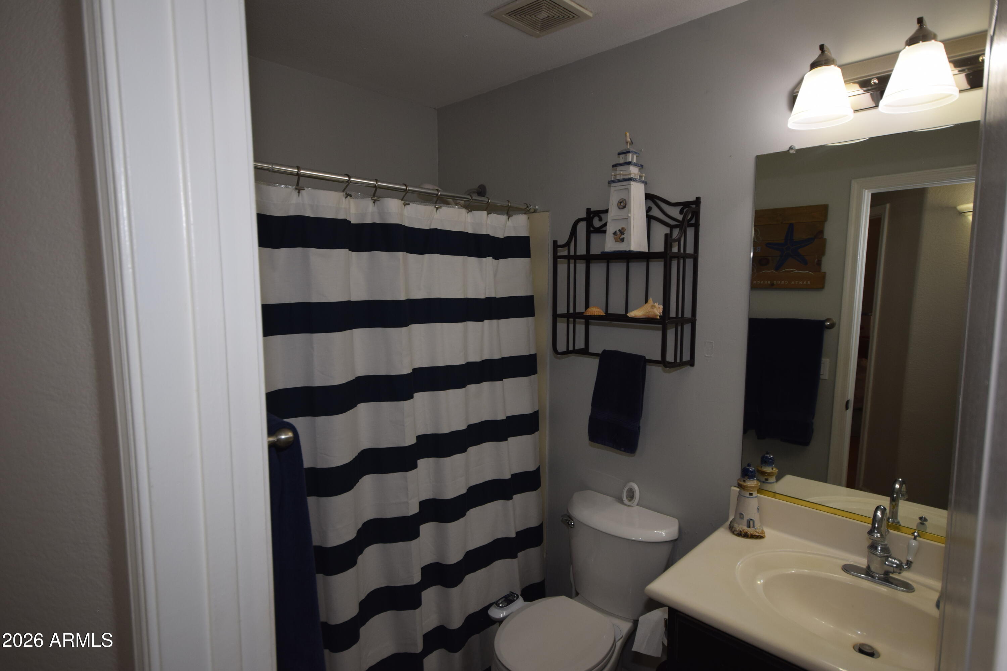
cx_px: 504
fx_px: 545
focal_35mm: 20
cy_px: 336
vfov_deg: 63.2
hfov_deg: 85.4
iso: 400
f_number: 4.5
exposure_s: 1/60
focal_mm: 13
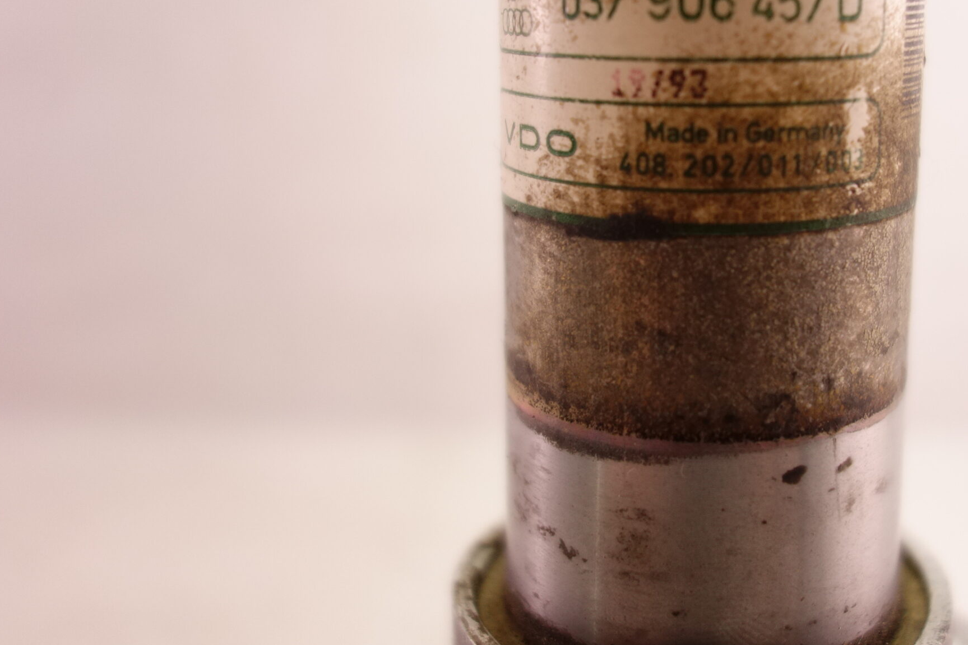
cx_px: 677
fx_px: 1156
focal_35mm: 43
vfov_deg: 30.7
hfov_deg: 44.5
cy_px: 176
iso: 250
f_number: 2
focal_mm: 10.63
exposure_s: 1/40
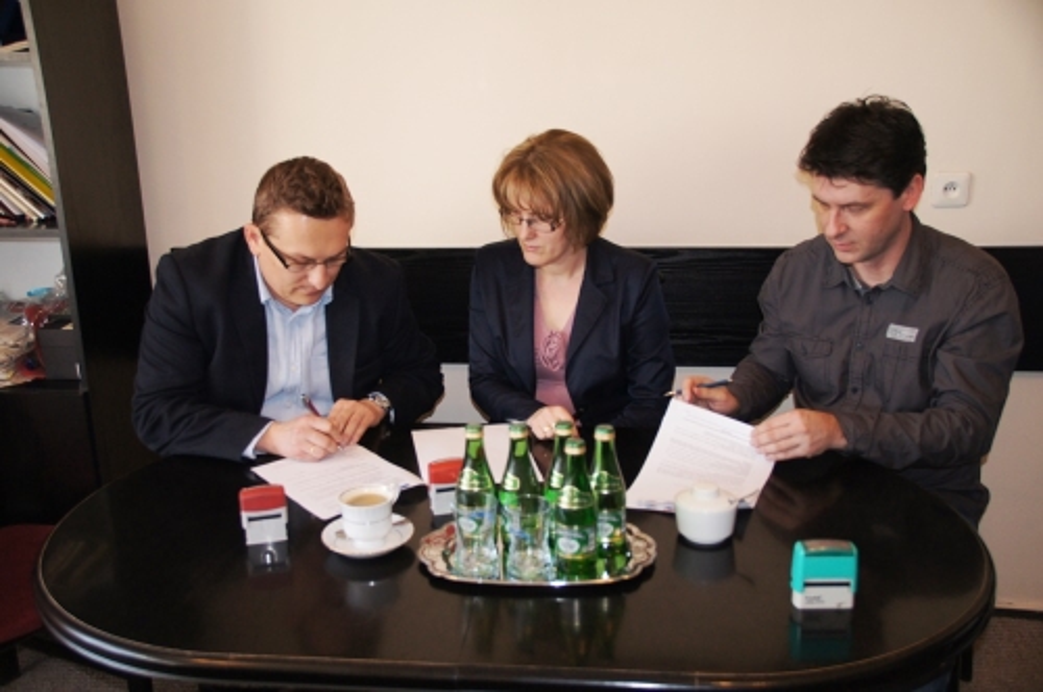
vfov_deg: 36.8
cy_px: 346
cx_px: 522
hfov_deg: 53.2
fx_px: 1042
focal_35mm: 36
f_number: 4
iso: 800
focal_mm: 24
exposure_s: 1/125
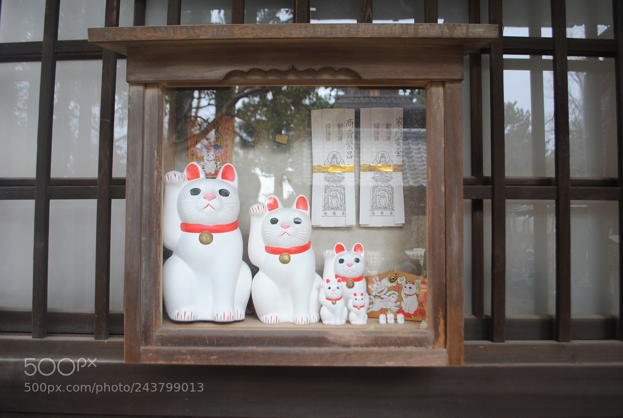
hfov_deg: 61.8
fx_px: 520
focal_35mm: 30
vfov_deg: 43.8
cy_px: 209
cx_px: 312
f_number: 3.8
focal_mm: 20
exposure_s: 1/40
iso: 200
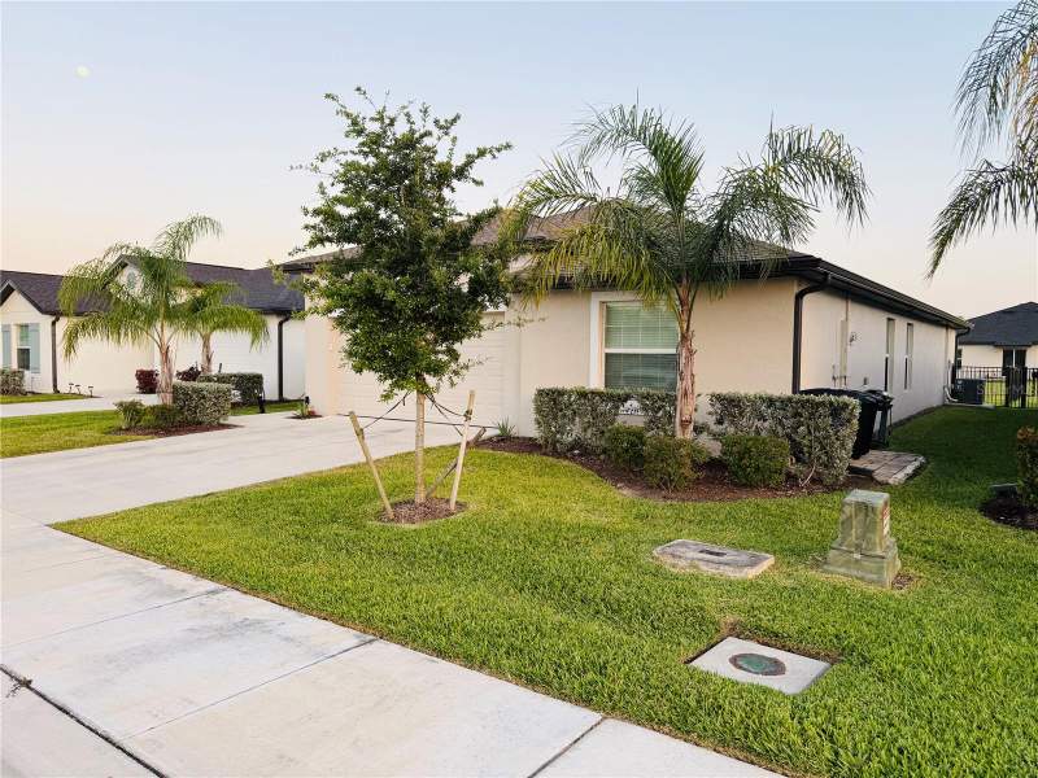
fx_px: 720
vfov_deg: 56.8
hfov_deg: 71.6
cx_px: 519
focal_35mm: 24
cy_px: 389
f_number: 1.78
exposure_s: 1/121
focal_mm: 6.76
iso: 50
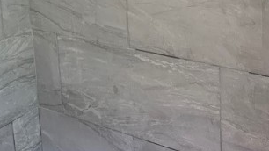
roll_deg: +3.9
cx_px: 106
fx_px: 506
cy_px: -17
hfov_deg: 29.7
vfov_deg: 16.5
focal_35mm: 71
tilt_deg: -13.4
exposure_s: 1/60
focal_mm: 4.25
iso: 160
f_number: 1.8
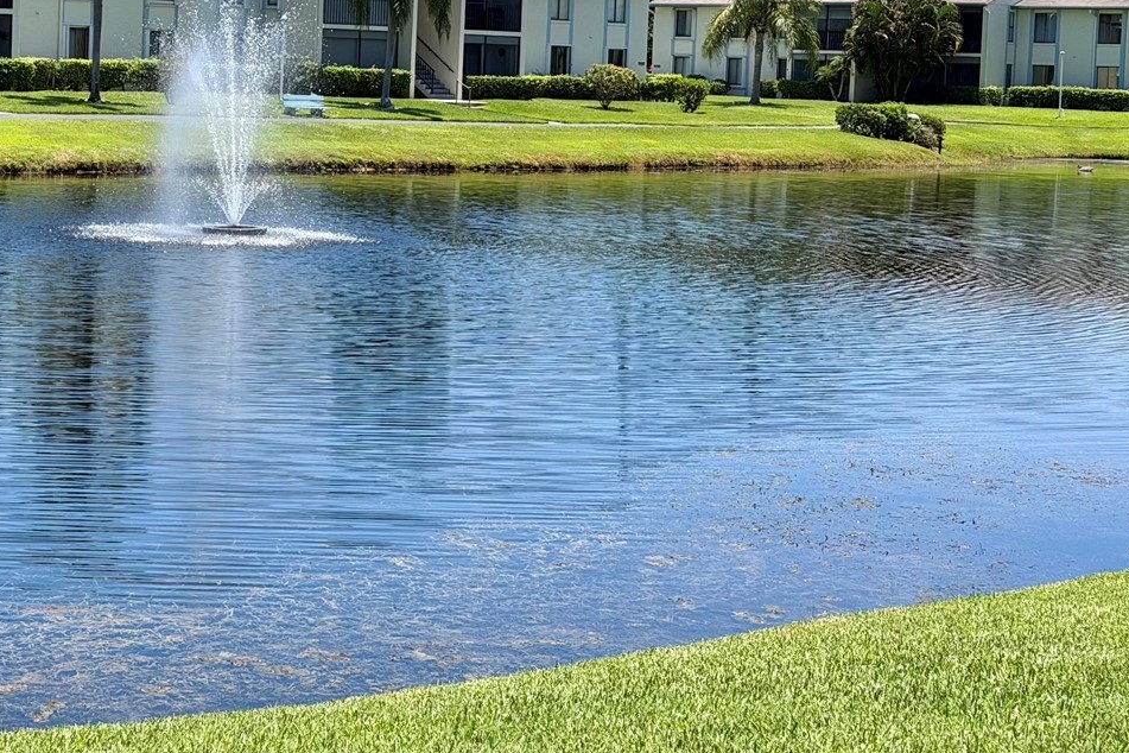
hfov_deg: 23.9
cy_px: 196
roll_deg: -1.5
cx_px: 242
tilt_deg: -2.6
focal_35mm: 84
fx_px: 2634
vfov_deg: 16.2
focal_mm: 6.76
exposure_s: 1/3096
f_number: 1.78
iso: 64
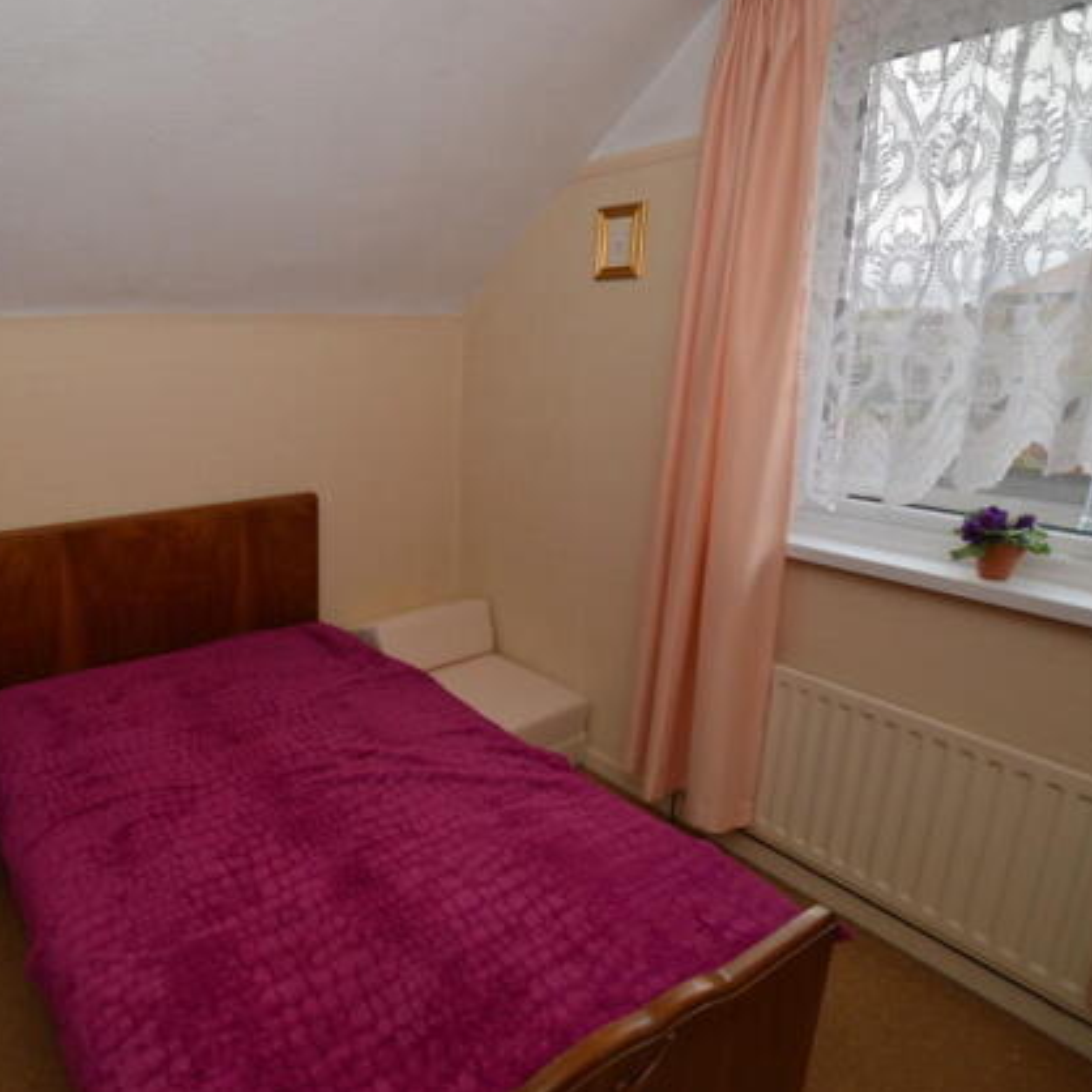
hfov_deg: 70.6
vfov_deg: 74.8
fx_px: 714
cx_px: 295
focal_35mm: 20
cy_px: 528
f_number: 4
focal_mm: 10
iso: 100
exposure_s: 1/60
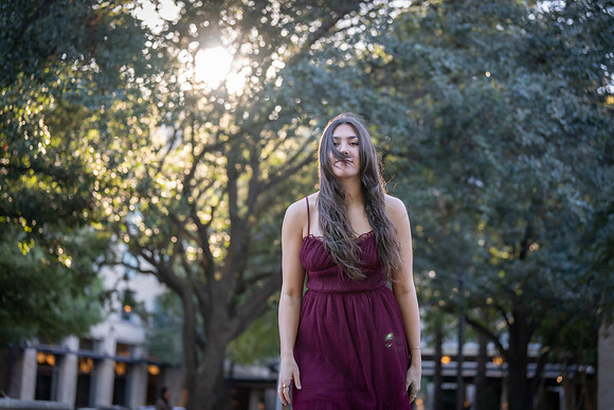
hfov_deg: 28.8
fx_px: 1194
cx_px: 307
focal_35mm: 70
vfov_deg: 19.5
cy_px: 205
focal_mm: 70
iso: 320
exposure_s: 1/320
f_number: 2.8
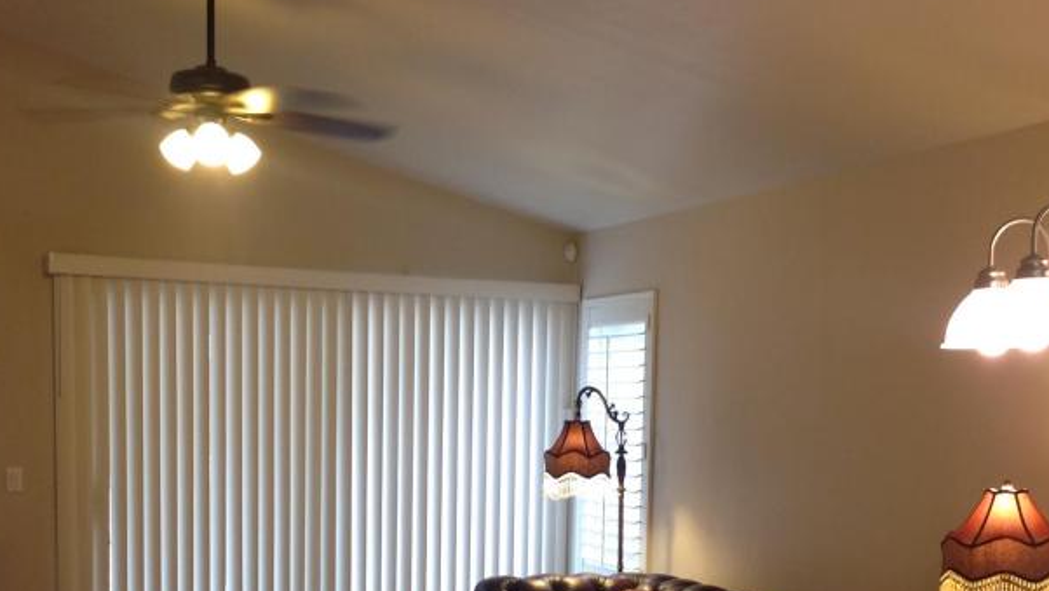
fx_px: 1808
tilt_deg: -4.8
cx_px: 594
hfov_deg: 32.3
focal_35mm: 65
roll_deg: -1.2
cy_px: 586
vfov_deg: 18.1
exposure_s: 1/15
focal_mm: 4.28
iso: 50
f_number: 2.4
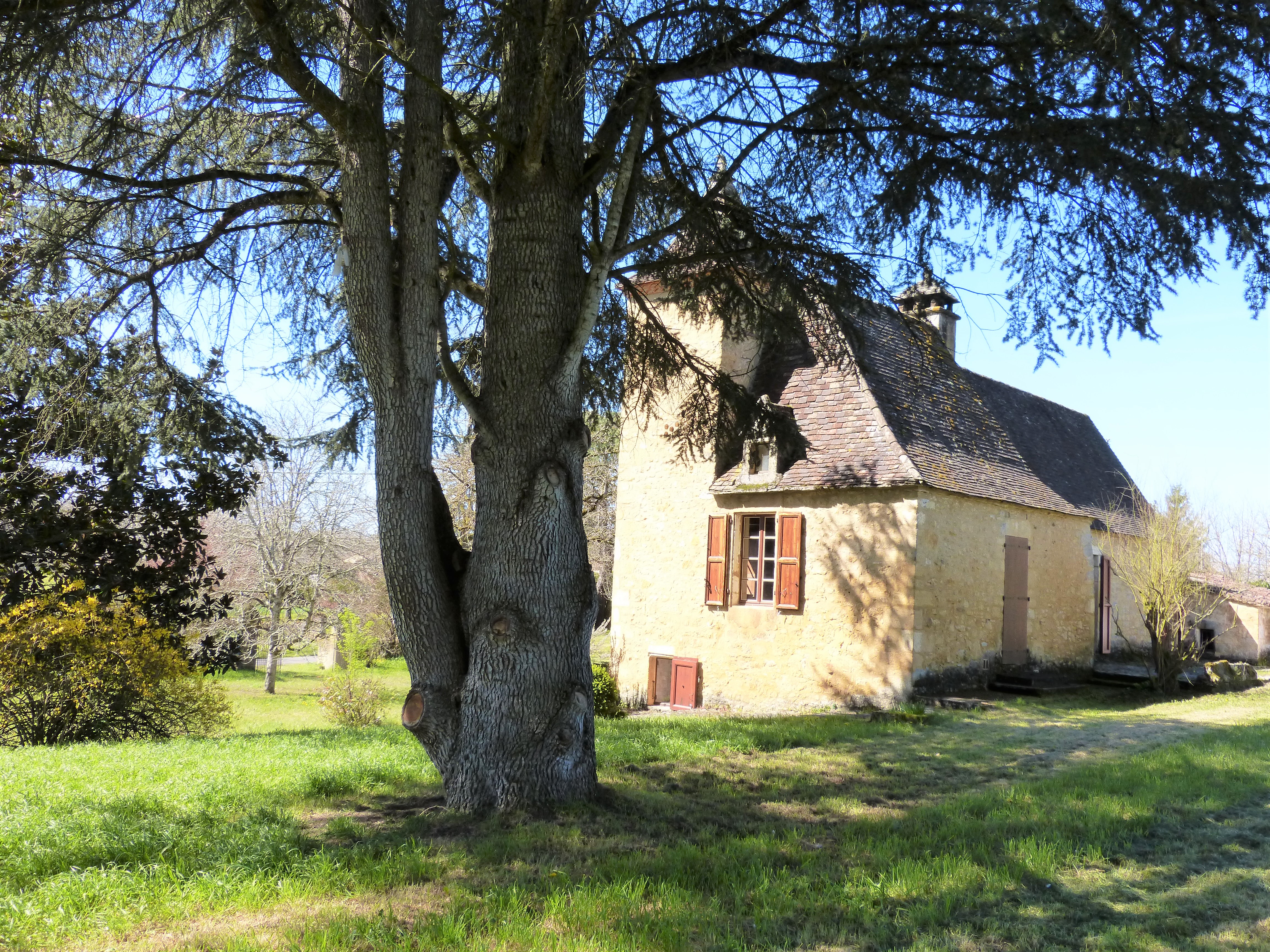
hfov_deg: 56.8
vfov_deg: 44.2
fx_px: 1174
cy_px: 476
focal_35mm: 32
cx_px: 635
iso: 160
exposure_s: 1/400
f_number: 4
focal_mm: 5.4
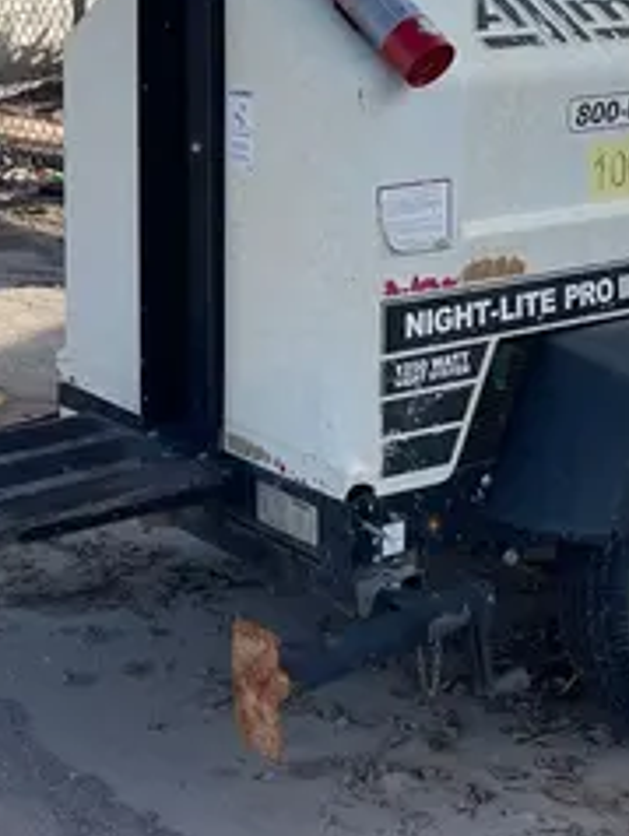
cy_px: 72
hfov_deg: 18.4
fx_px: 1935
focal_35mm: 80
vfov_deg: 23.7
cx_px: 158
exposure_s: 1/2092
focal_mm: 4.2
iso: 32
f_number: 1.6
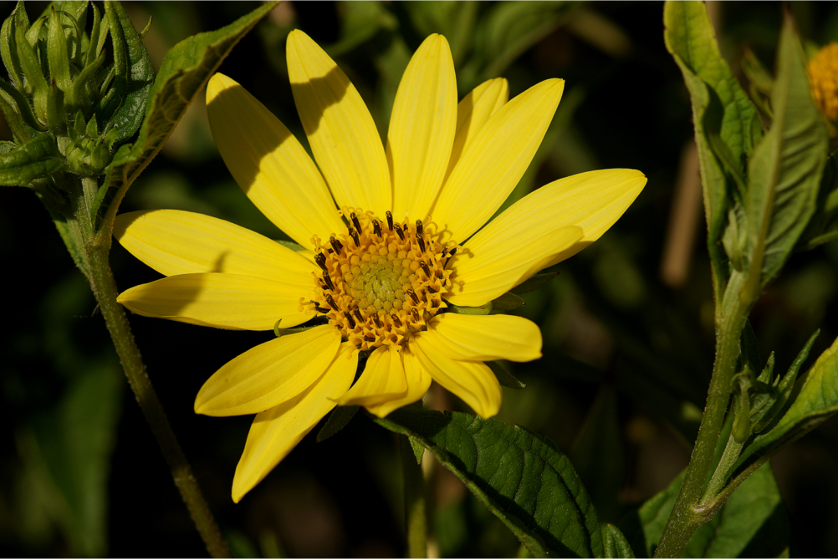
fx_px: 3491
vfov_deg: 9.1
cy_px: 280
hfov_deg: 13.7
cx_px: 419
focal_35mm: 150
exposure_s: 1/320
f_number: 8
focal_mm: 100
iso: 100
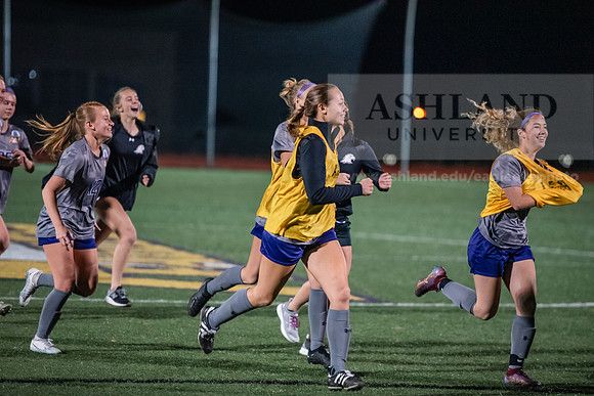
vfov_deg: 7.2
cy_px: 198
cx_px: 297
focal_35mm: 190
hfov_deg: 10.8
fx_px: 3136
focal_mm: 190
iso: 8000
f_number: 3.2
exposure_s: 1/800
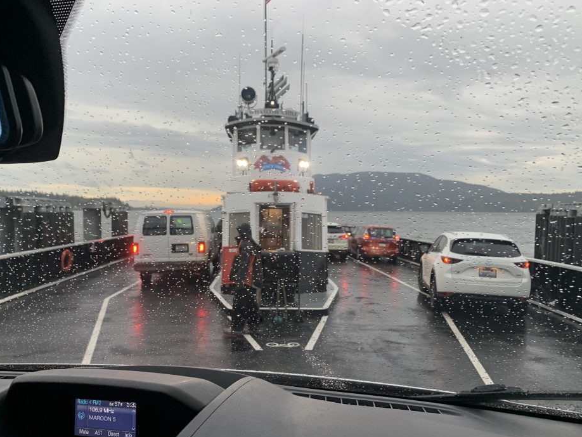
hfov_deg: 61.6
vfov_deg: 48.2
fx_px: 488
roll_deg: -1.5
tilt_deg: -4.8
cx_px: 292
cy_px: 242
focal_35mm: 29
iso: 64
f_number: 1.8
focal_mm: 4.25
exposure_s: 1/60
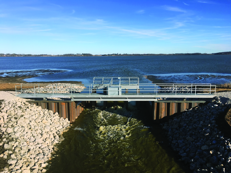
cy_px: 86
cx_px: 116
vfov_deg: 48.2
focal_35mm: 29
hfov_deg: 61.7
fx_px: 194
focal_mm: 4.15
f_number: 2.2
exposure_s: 1/1425
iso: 25
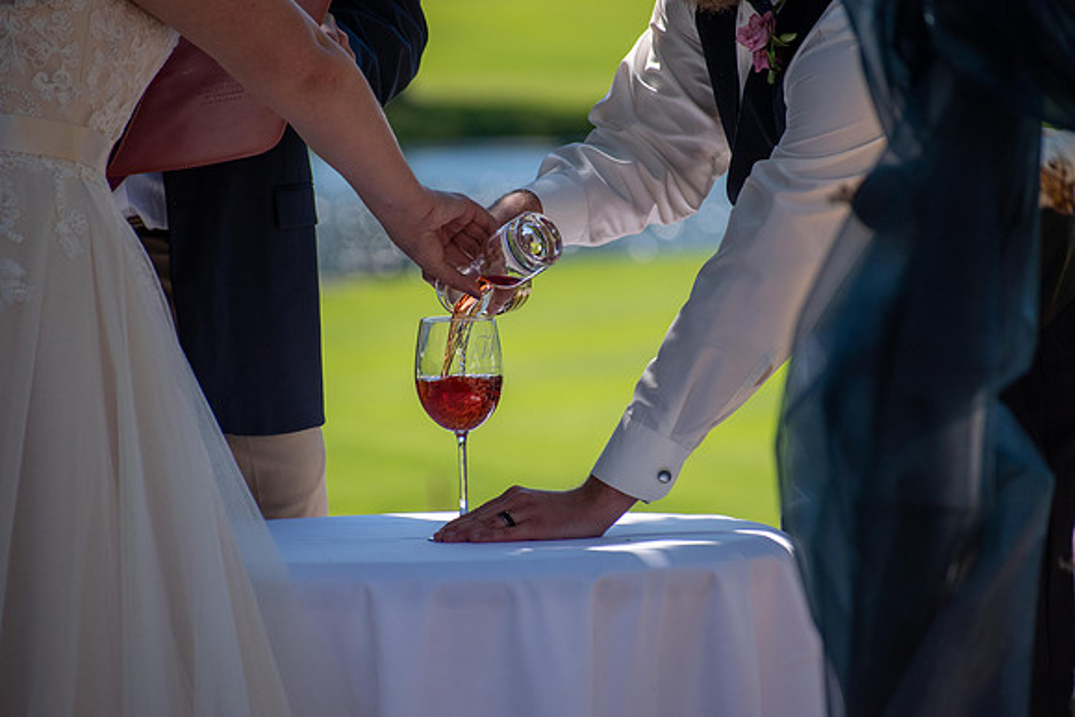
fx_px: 9856
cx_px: 538
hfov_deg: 6.2
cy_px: 358
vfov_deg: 4.2
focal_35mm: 330
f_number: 5.6
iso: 400
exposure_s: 1/1250
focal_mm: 220
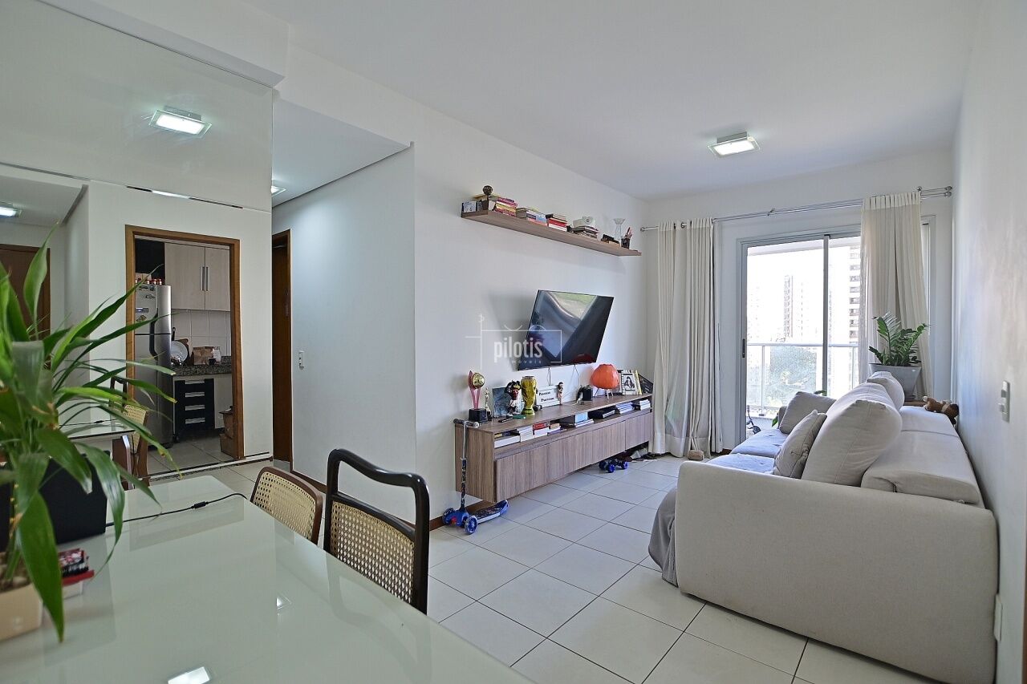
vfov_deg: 77.3
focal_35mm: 15
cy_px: 342
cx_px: 514
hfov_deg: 100.4
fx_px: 428
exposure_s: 1/100
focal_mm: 10
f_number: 3.5
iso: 200
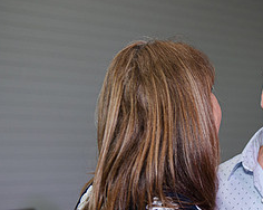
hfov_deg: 18.9
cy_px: 158
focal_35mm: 97
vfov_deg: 15.7
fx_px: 754
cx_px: 302
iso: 1000
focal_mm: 42
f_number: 2.8
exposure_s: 1/200
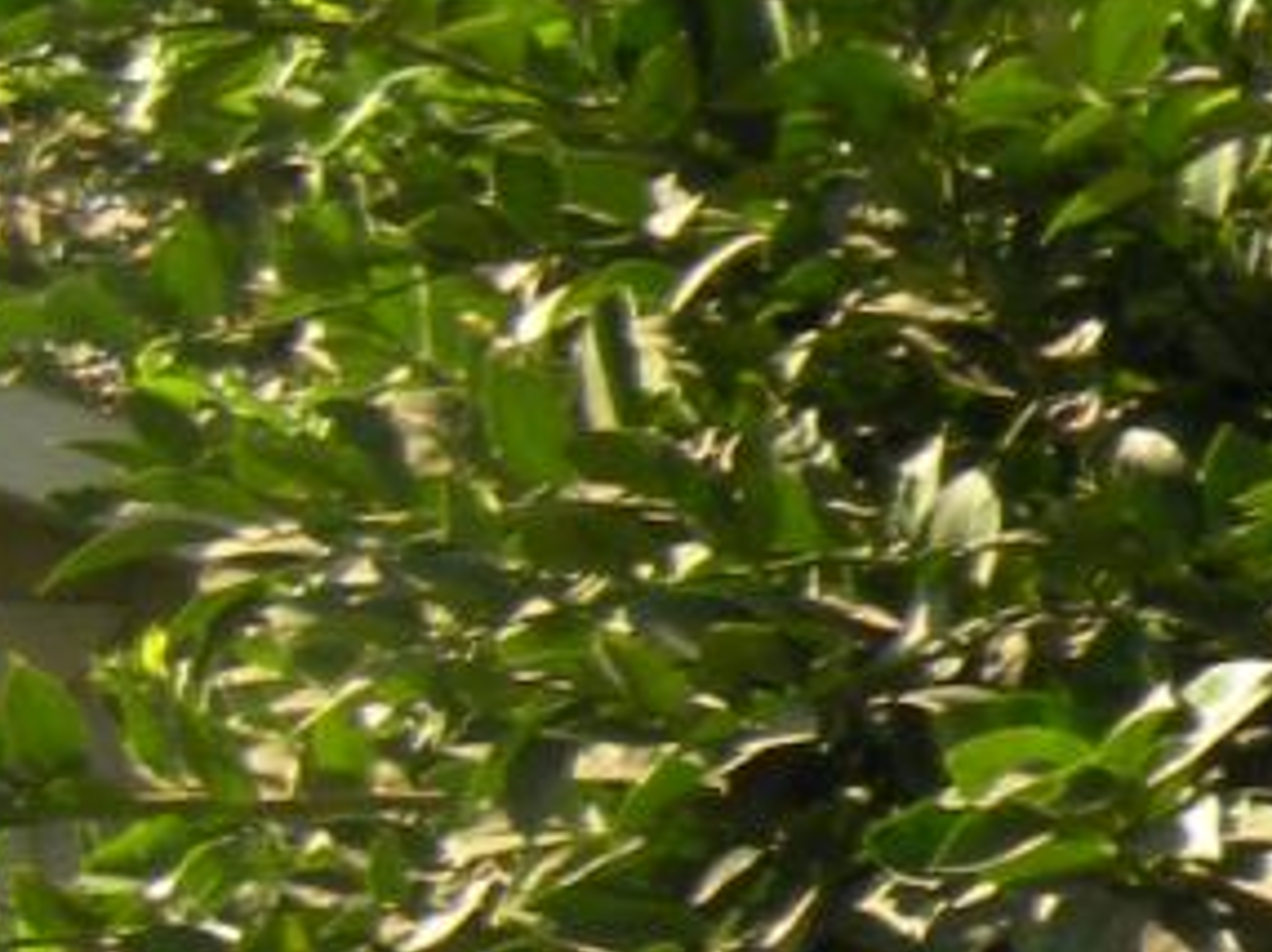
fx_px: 10794
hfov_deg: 6.5
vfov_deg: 4.9
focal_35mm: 294
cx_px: -1566
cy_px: 2320
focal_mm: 9.8
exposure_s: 1/60
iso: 94
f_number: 7.1
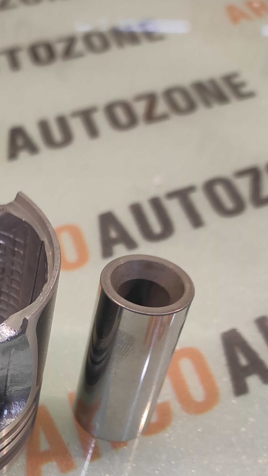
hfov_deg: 29.5
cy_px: 371
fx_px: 442
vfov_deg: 53.4
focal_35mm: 35
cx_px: -44
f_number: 1.79
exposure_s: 1/33
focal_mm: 4.74
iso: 133
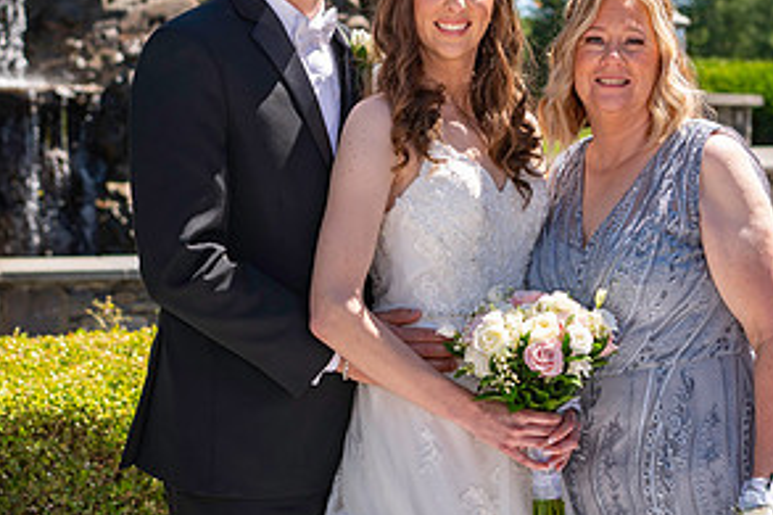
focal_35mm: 83
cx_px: 459
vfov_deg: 16.4
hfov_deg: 24.4
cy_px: 151
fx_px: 1781
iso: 100
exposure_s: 1/1000
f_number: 3.2
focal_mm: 42
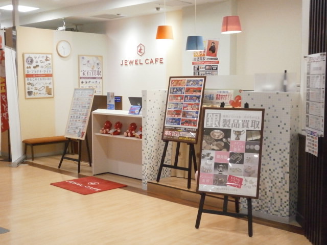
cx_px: 164
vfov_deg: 30.9
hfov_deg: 40.4
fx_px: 444
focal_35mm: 47
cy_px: 122
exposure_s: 1/160
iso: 800
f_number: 3.4
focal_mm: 8.3
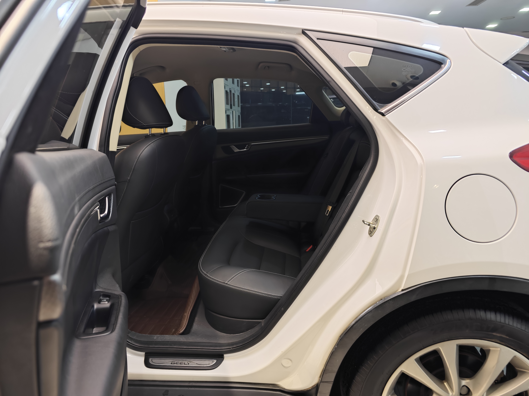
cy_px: 198
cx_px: 264
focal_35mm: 23
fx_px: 351
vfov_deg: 58.9
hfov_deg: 73.9
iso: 640
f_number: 1.9
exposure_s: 1/50
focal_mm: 8.7
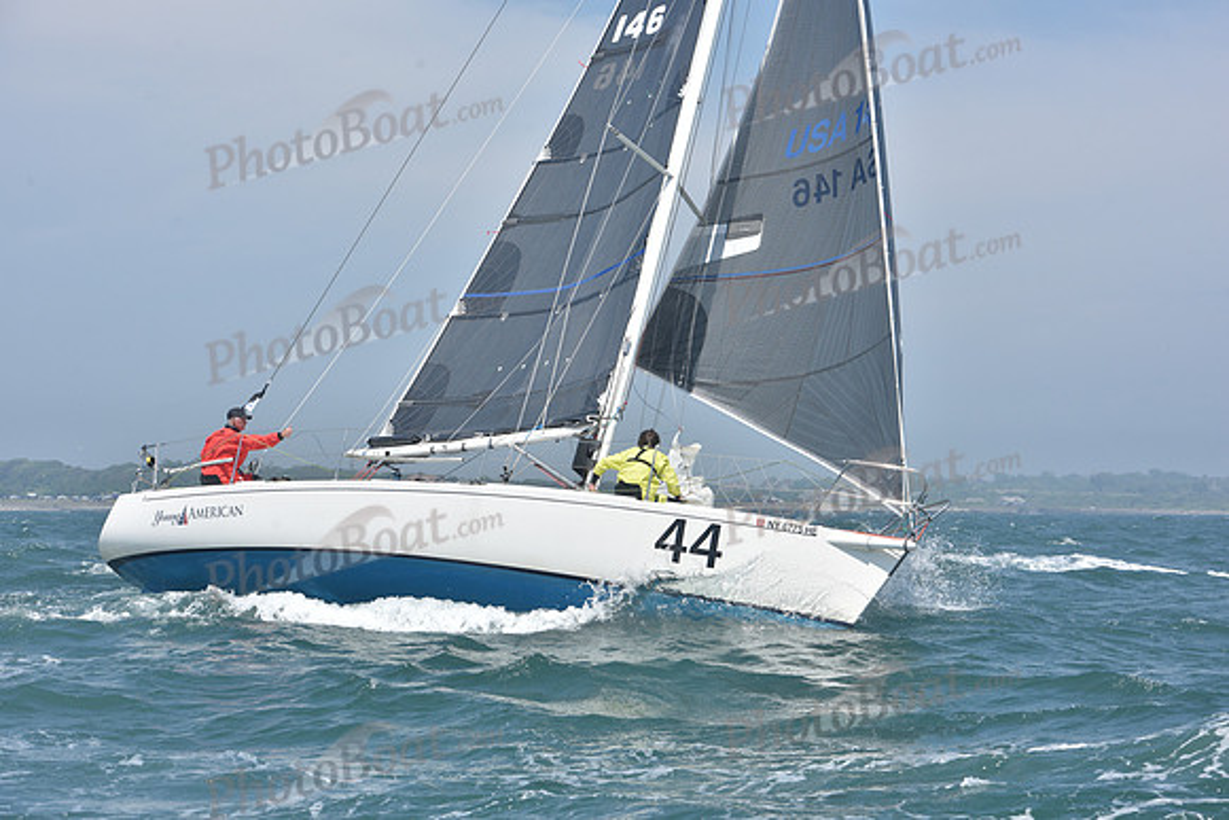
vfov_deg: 14.0
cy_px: 410
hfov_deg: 20.8
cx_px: 614
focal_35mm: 98
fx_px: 3346
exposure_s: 1/1000
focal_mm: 98
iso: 320
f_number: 10
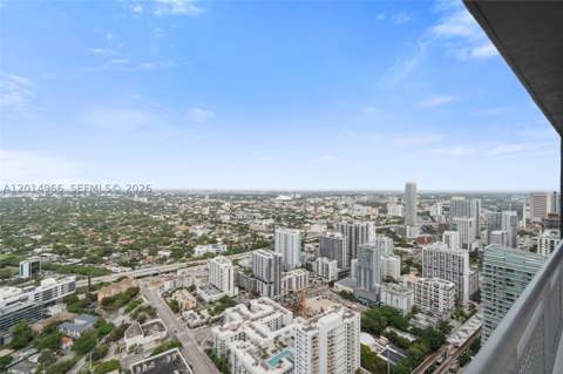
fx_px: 234
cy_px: 187
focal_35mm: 15
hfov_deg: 100.4
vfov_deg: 77.2
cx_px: 282
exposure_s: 1/250
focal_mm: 15
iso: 500
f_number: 9
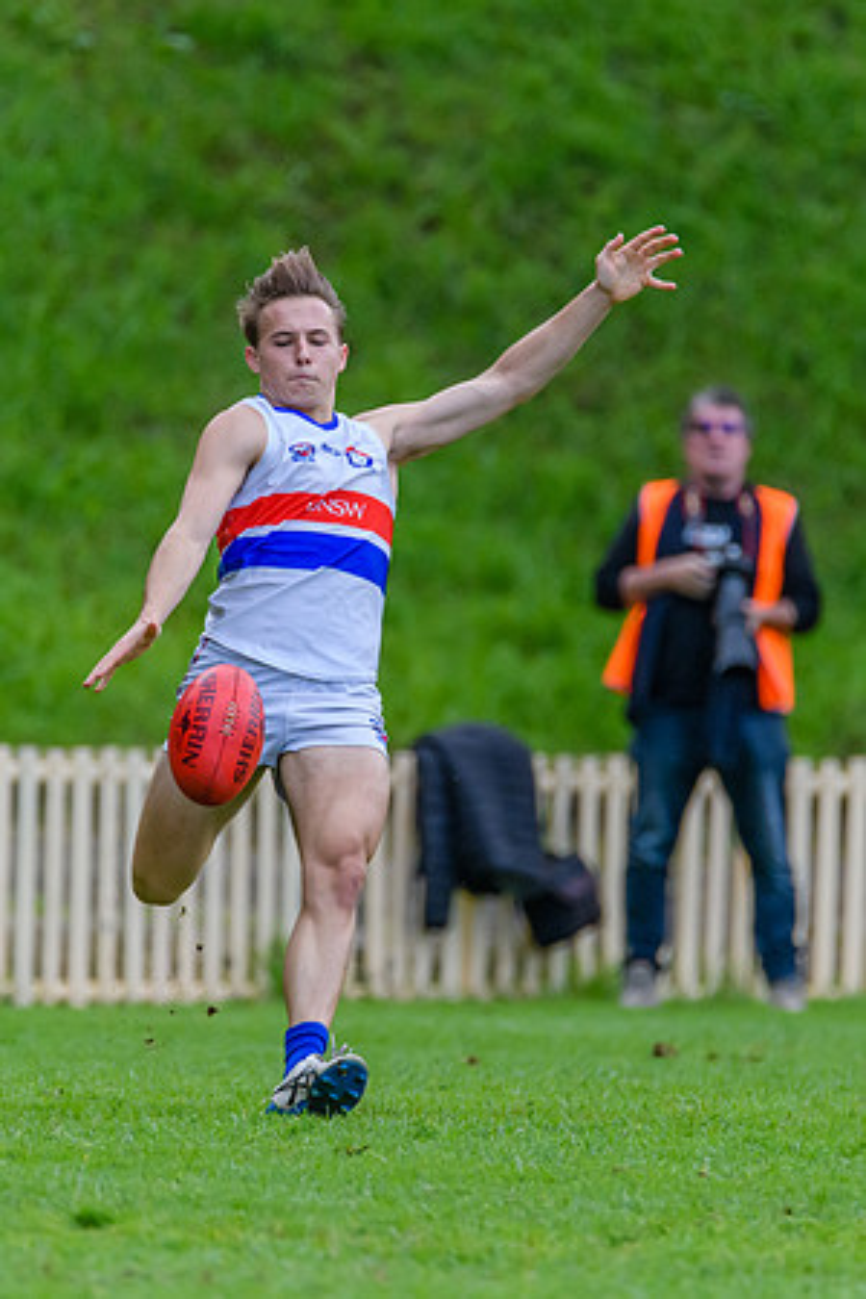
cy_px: 601
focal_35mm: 985
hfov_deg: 1.4
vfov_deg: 2.1
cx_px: 421
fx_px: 35547
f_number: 6.3
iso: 2800
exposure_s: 1/1600
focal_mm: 600
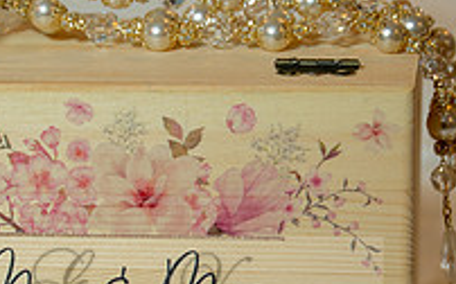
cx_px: 192
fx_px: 2546
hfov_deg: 10.2
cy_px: 290
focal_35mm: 205
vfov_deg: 6.4
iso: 500
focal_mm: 70
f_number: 3.5
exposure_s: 1/100
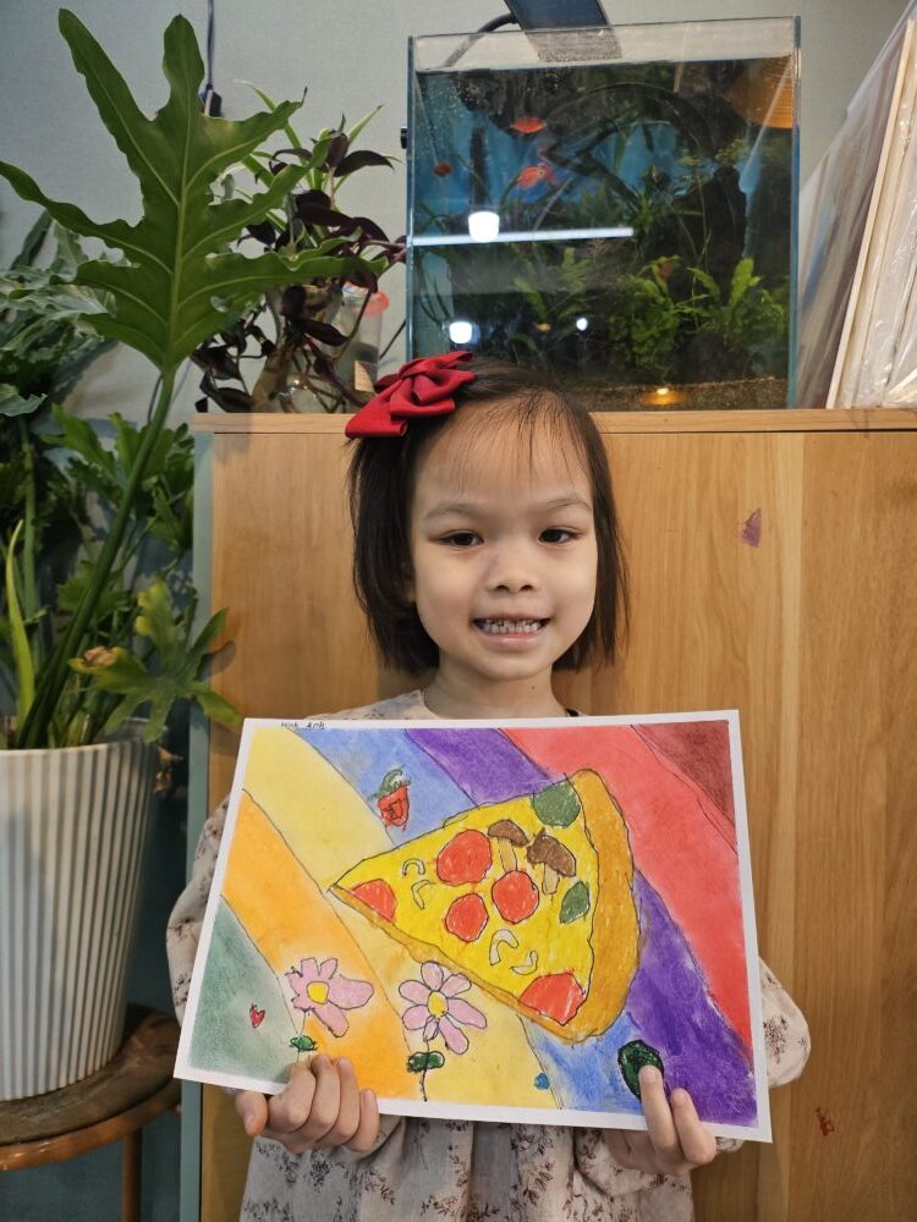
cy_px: 611
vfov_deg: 71.6
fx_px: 848
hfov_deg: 56.8
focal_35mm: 24
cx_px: 458
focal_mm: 5
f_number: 1.8
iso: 160
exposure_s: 1/180
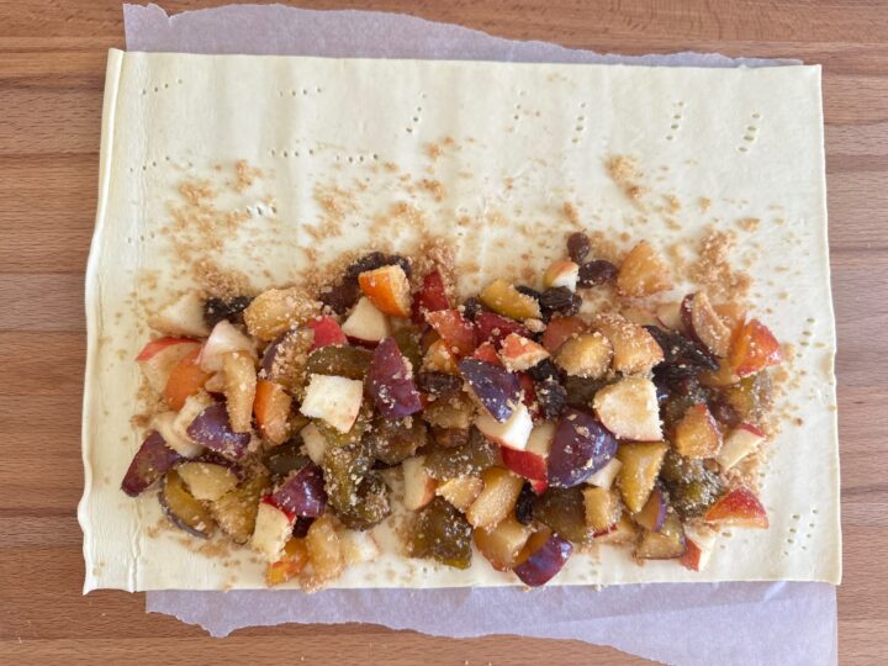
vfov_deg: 56.8
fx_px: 616
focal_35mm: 24
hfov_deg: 71.6
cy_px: 333
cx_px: 444
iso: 125
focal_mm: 6.86
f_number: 1.78
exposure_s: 1/121
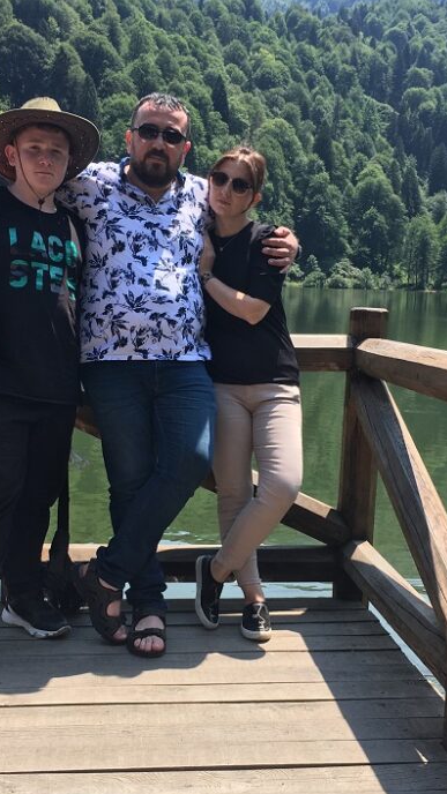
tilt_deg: -5.8
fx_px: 990
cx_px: 232
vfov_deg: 43.7
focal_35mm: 47
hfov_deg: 25.4
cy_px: 424
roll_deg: -2.2
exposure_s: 1/712
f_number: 2.2
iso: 25
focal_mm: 4.15
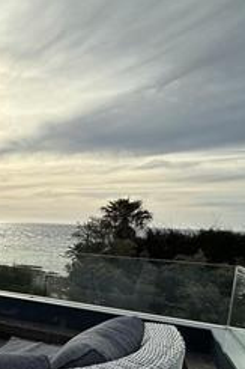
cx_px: -147
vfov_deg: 49.4
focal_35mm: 38
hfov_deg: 24.5
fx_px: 388
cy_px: 259
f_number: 2.2
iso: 50
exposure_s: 1/3509
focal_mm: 2.22
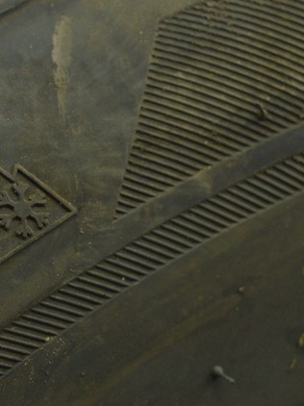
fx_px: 1395
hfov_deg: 12.3
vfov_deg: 16.6
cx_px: -15
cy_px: 198
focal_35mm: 119
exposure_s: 1/40
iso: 400
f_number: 4.5
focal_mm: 34
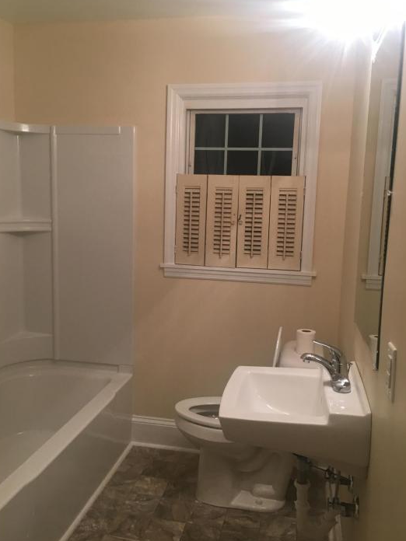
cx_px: 191
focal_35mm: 32
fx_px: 500
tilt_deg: -6.7
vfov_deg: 56.8
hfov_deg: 44.1
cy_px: 264
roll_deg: -2.3
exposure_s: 1/30
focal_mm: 4.15
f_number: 2.2
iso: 40
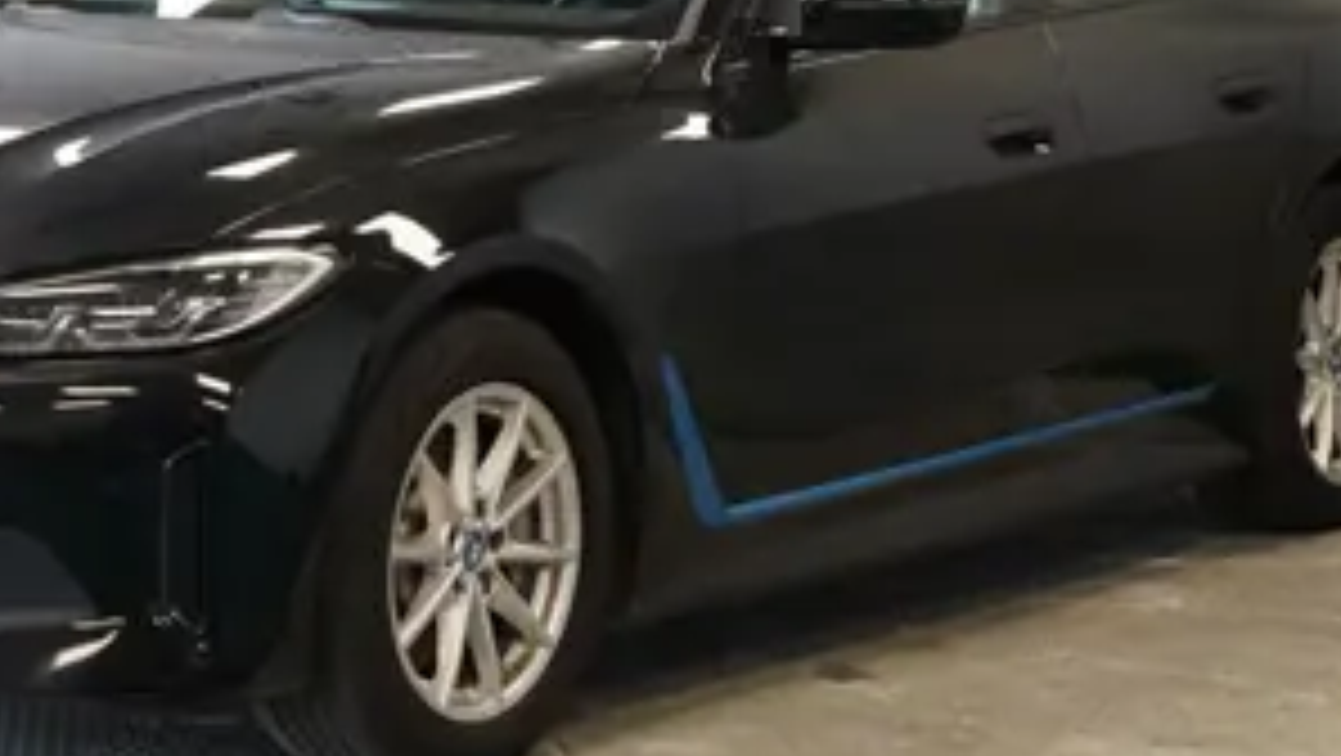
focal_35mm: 124
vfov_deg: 9.7
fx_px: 4412
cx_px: 464
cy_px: 0
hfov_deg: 17.2
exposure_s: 1/160
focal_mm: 49
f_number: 4.5
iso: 1600
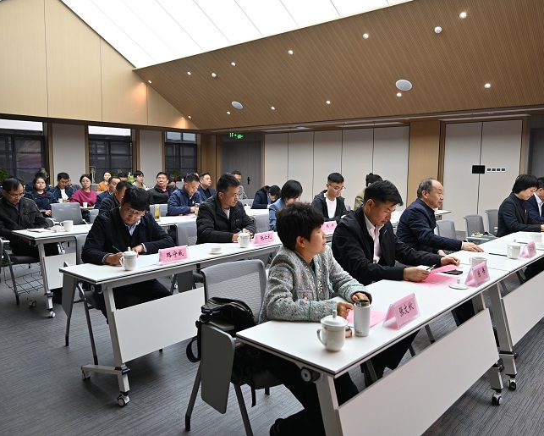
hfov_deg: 62.2
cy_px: 211
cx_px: 267
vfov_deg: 51.6
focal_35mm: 28
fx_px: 451
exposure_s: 1/100
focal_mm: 24
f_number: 4
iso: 360
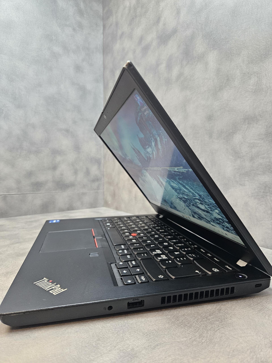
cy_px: 182
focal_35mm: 23
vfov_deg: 73.9
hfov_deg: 58.9
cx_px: 136
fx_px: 241
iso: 500
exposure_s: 1/100
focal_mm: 5.4
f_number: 1.8
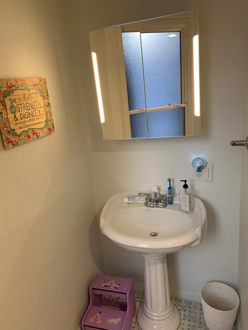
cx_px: 124
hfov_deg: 53.1
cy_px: 165
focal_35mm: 26
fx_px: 248
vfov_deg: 67.3
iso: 80
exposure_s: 1/60
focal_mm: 4.25
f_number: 1.8
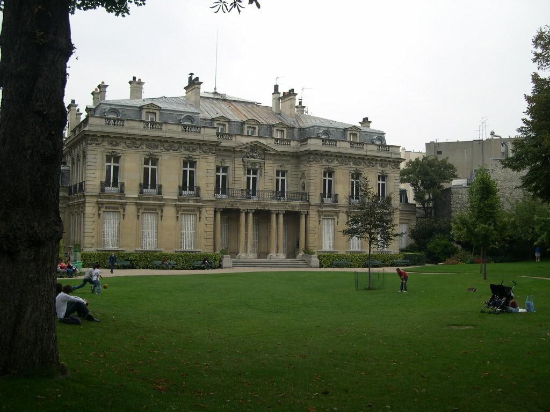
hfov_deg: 49.0
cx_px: 275
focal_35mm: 38
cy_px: 206
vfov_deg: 37.7
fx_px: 604
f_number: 2.8
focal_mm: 8
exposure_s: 1/408
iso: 100
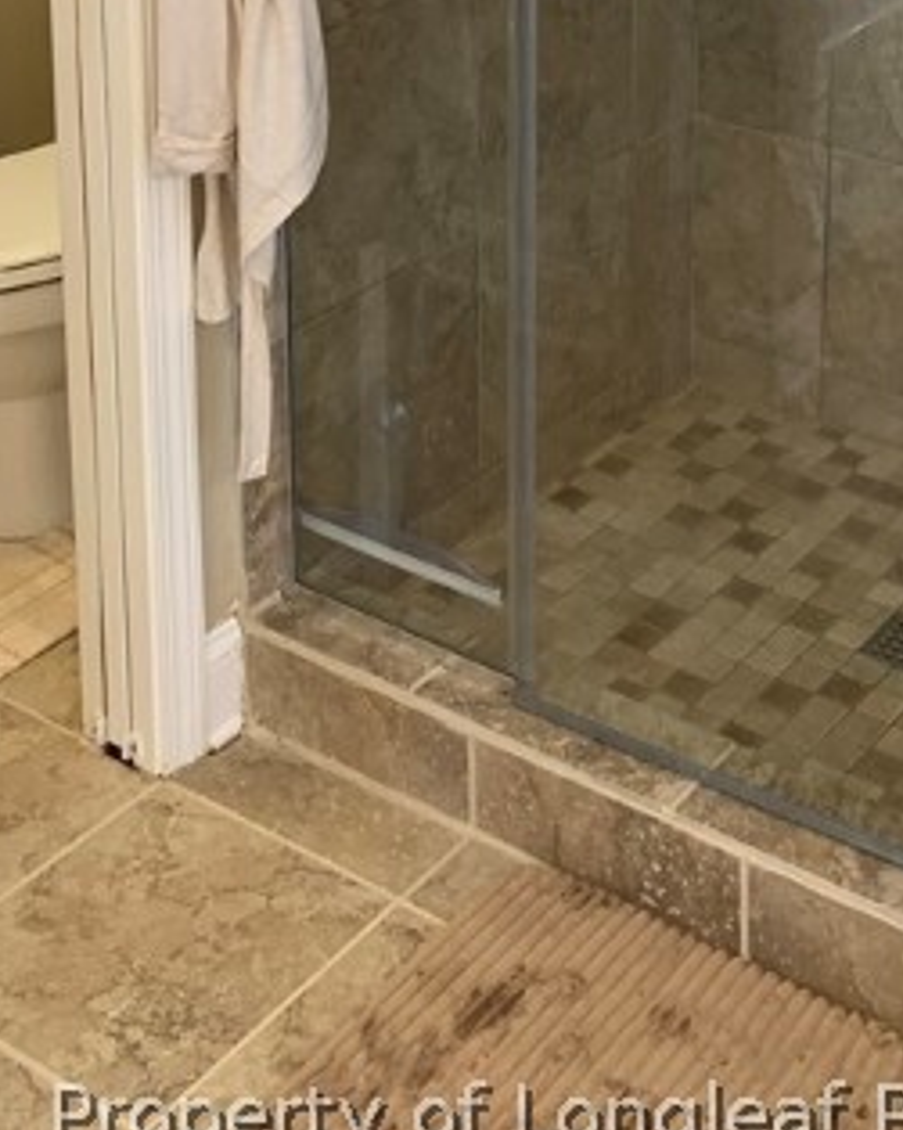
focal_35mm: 62
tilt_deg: -10.6
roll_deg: -0.8
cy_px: -209
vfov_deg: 27.1
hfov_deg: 24.1
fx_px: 2072
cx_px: 763
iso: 160
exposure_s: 1/60
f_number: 1.8
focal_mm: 4.25
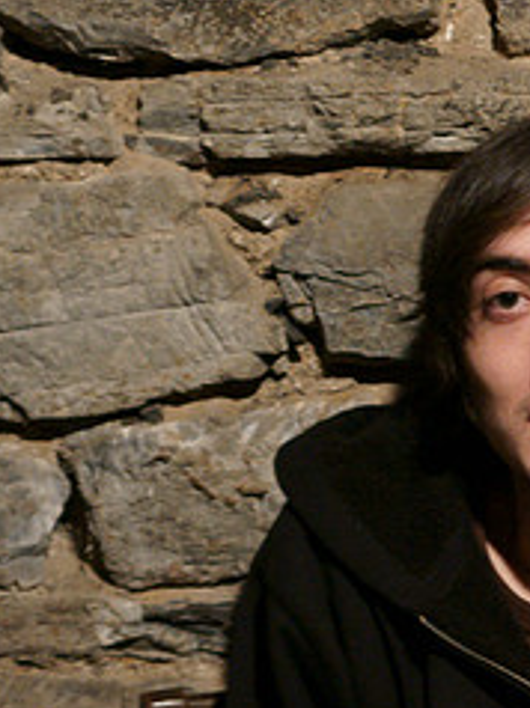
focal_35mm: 211
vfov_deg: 9.4
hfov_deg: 7.0
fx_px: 4315
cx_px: 539
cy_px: 373
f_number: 2.8
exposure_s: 1/25
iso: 1600
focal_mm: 60
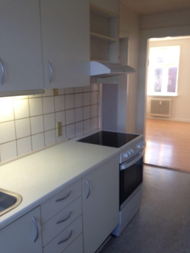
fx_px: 242
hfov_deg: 42.9
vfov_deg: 55.4
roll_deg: +0.4
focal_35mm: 33
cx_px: 95
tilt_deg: -11.1
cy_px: 126
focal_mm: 4.12
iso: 50
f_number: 2.4
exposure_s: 1/33
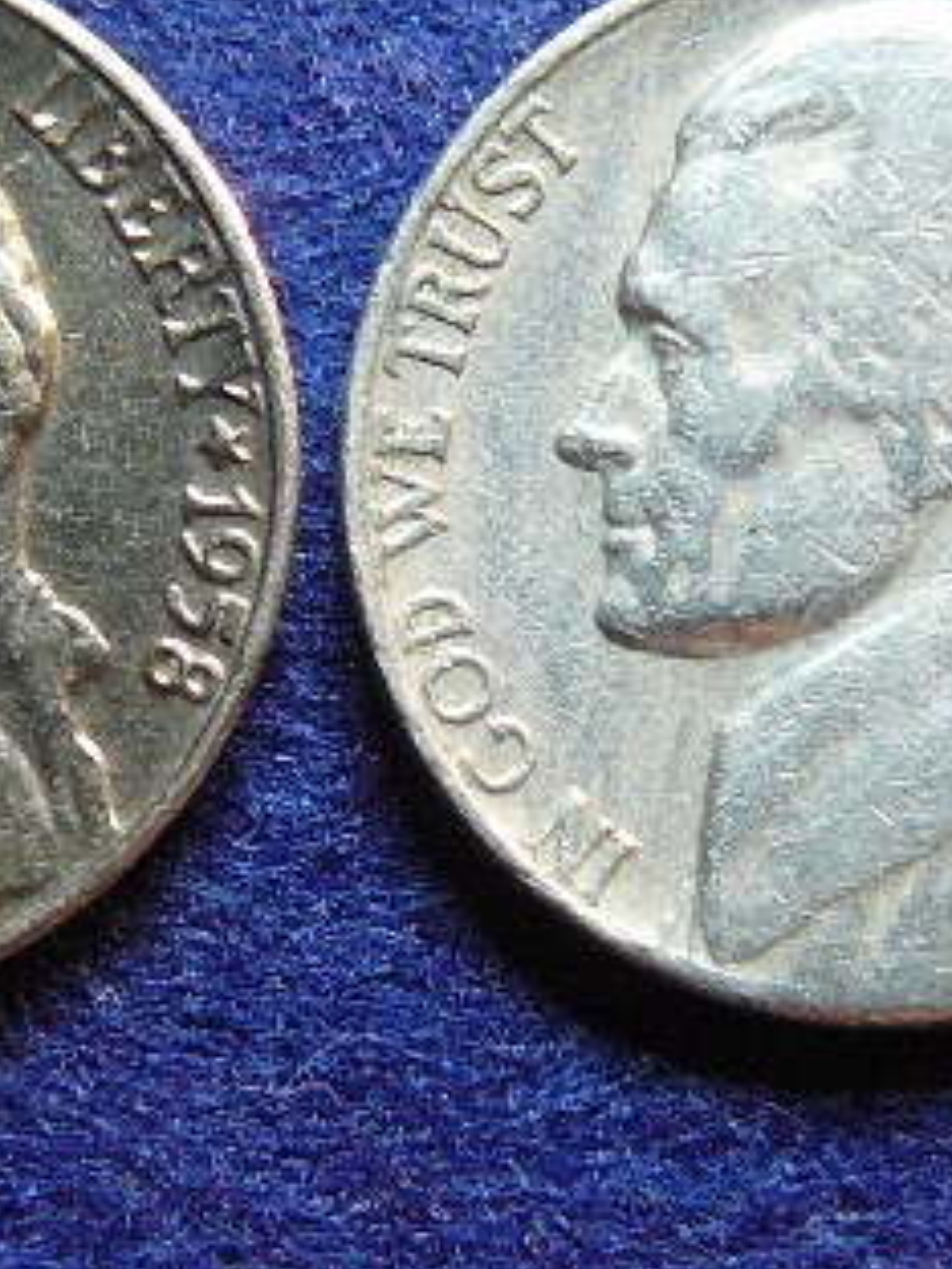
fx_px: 4217
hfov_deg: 12.8
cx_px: 252
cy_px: 472
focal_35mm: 115
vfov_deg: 17.1
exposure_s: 1/13
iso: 200
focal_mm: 6.2
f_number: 2.8
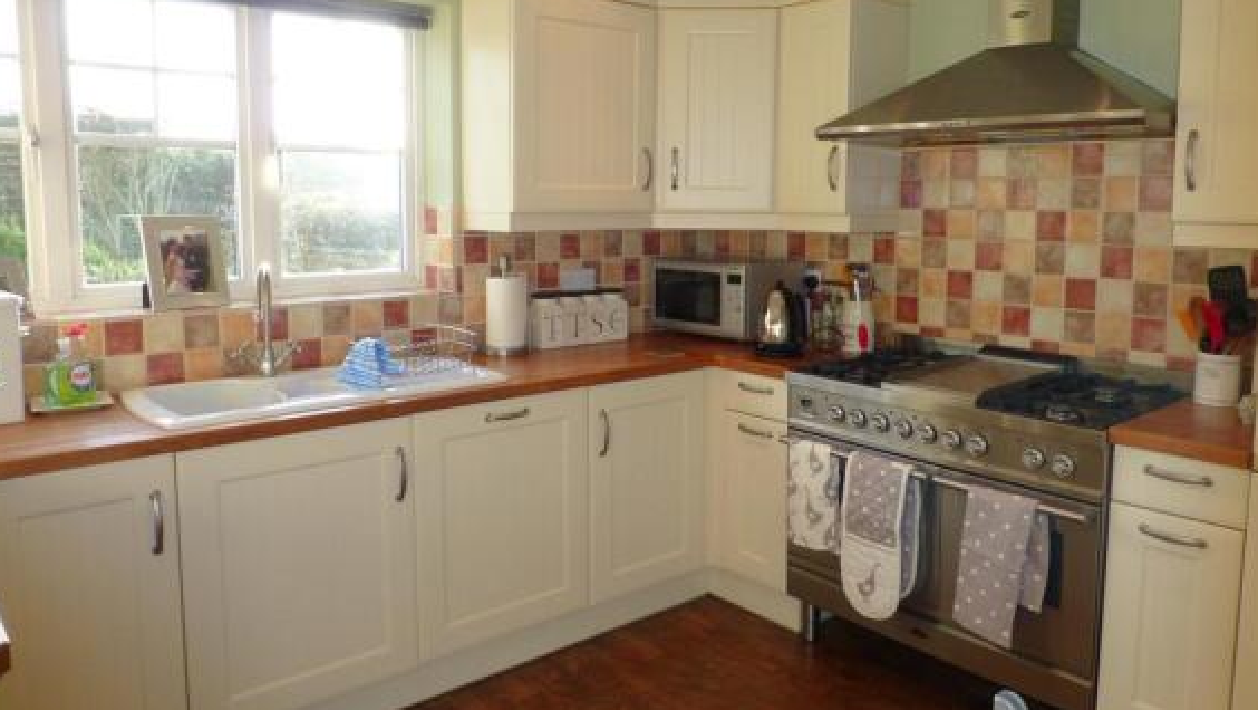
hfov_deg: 69.8
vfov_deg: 42.8
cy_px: 289
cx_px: 639
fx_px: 901
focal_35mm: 27
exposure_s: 1/60
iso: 160
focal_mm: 4.3
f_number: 3.3
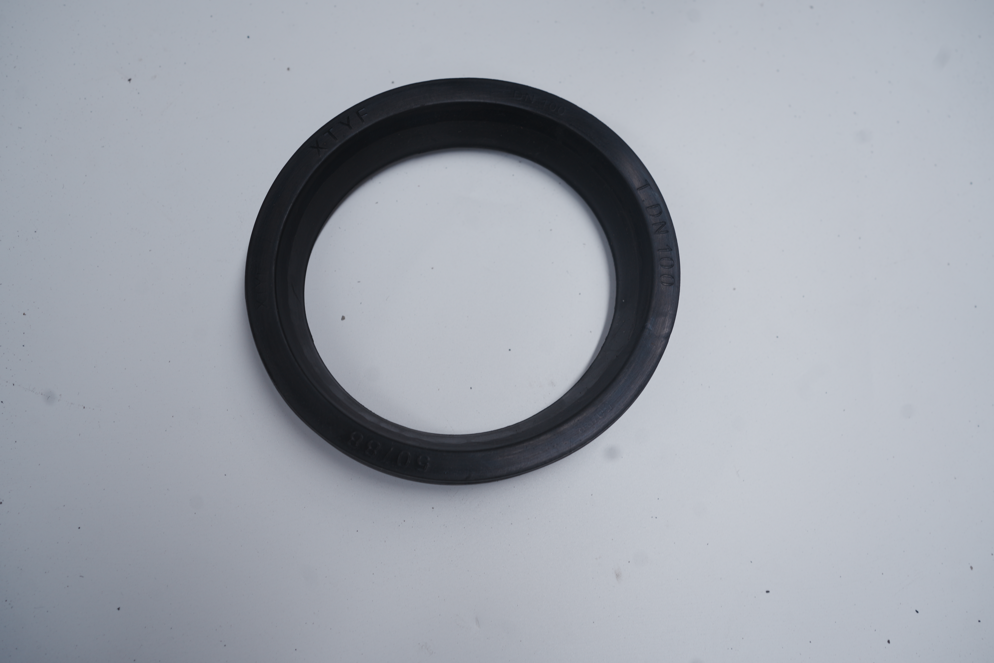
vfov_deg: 37.9
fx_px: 966
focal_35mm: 35
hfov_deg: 54.4
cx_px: 497
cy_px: 332
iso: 125
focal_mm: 35
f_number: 5.6
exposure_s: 1/60
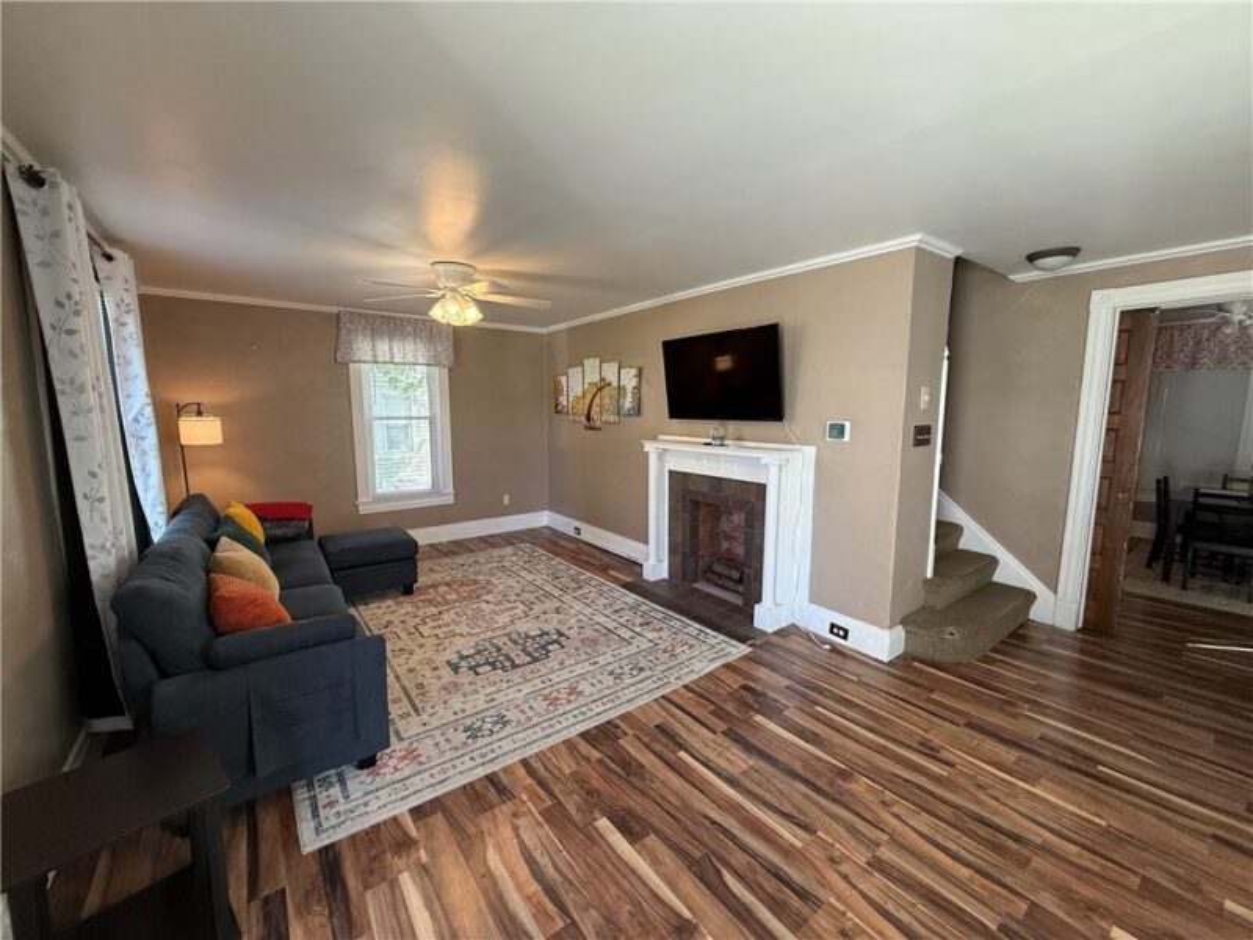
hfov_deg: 102.1
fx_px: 507
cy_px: 470
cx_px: 626
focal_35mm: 14
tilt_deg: -6.8
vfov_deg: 85.7
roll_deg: +0.1
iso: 200
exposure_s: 1/120
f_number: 2.2
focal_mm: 2.22
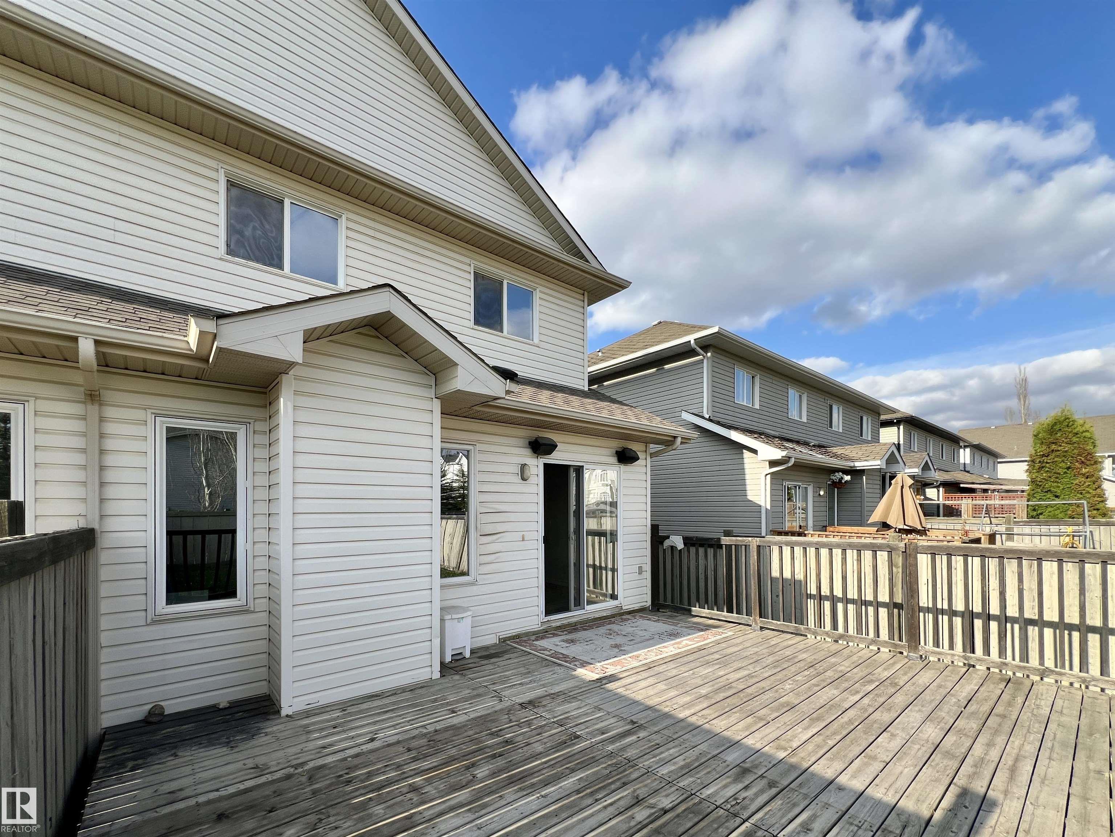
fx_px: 419
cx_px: 558
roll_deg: +0.2
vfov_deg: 89.9
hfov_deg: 106.2
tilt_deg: +4.1
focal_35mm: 13
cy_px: 418
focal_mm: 1.57
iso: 32
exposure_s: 1/943
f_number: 1.8
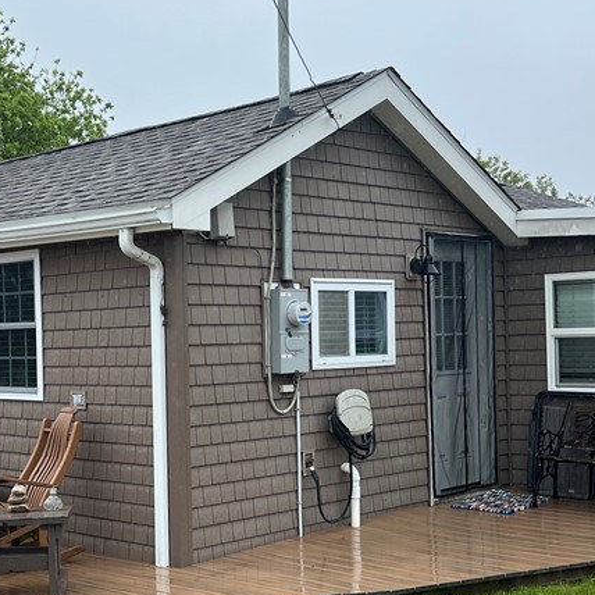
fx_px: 1070
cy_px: 338
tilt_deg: -0.5
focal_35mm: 55
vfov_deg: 31.0
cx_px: 207
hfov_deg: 30.9
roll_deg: +1.5
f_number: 1.5
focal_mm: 5.7
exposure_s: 1/1553
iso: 50
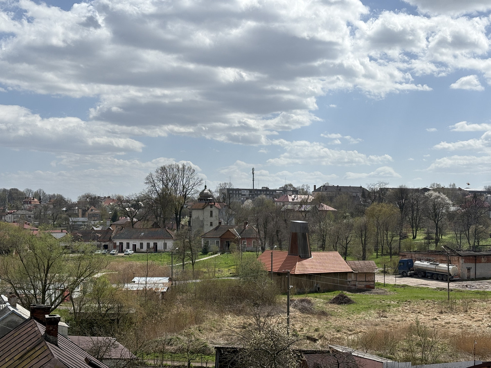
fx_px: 738
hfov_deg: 36.8
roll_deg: -0.2
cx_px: 246
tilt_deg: +2.7
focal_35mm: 52
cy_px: 184
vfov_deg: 28.0
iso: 25
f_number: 1.6
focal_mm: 5.96
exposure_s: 1/4975
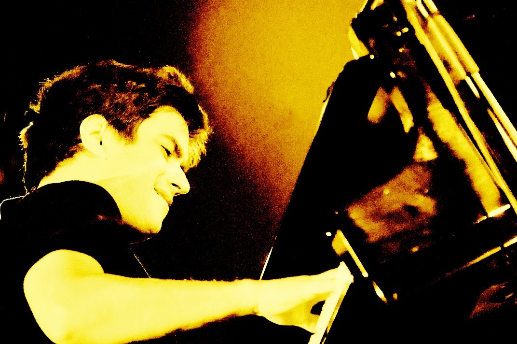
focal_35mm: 262
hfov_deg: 7.9
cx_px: 258
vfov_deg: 5.2
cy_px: 172
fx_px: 3765
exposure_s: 1/125
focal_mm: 175
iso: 1600
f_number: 2.8
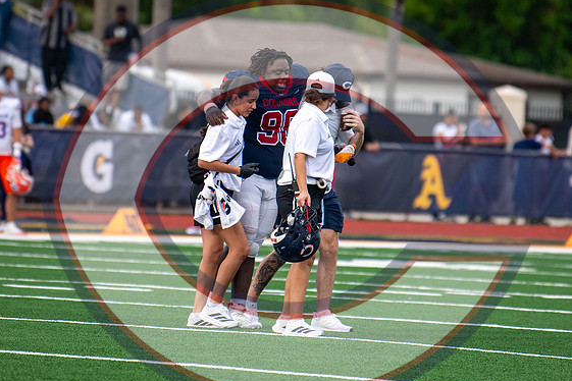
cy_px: 134
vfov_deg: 3.0
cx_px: 274
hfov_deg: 4.4
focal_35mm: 465
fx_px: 7388
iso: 220
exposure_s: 1/1000
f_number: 2.8
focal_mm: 200
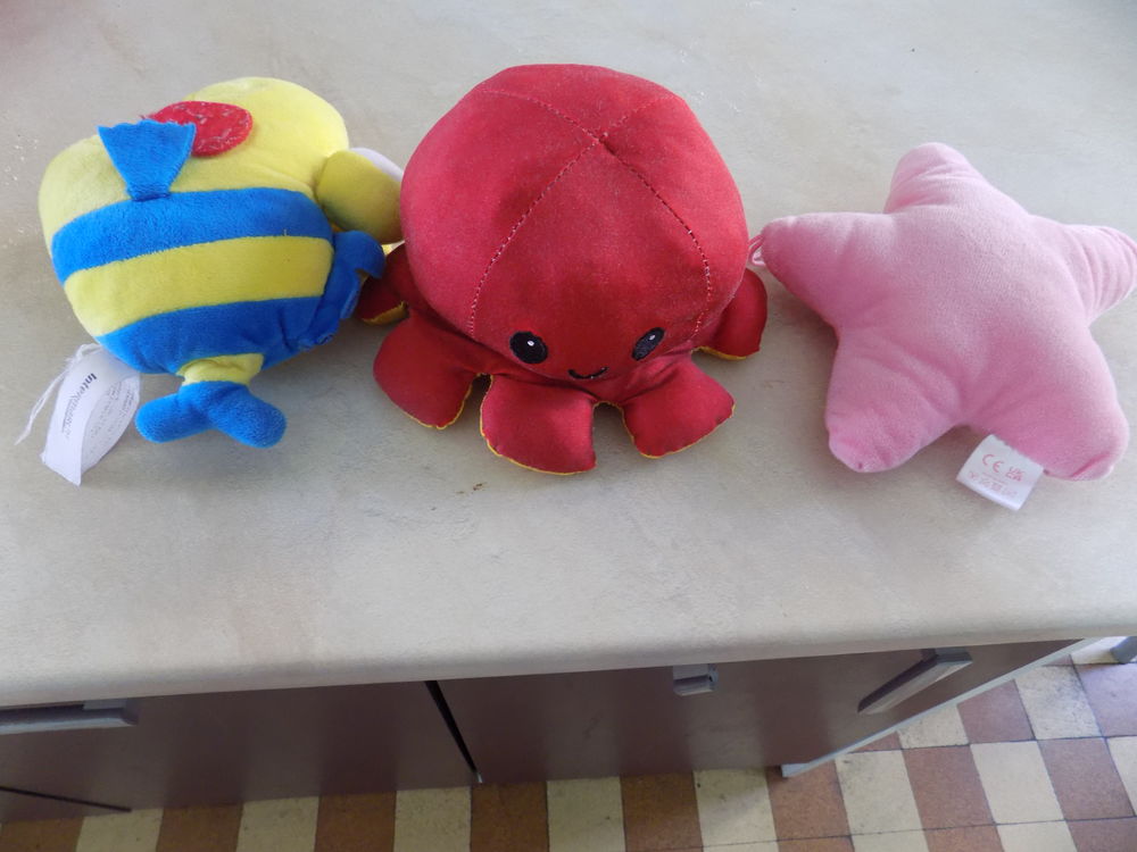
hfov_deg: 73.9
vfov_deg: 58.9
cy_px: 426
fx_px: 755
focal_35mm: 23
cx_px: 568
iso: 220
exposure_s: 1/30
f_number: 3.1
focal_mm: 4
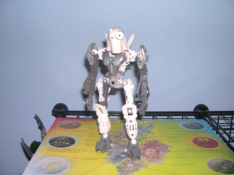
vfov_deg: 37.7
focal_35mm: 38
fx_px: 257
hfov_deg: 49.0
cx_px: 117
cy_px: 88
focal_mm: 8
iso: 100
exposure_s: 1/60
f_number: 2.8
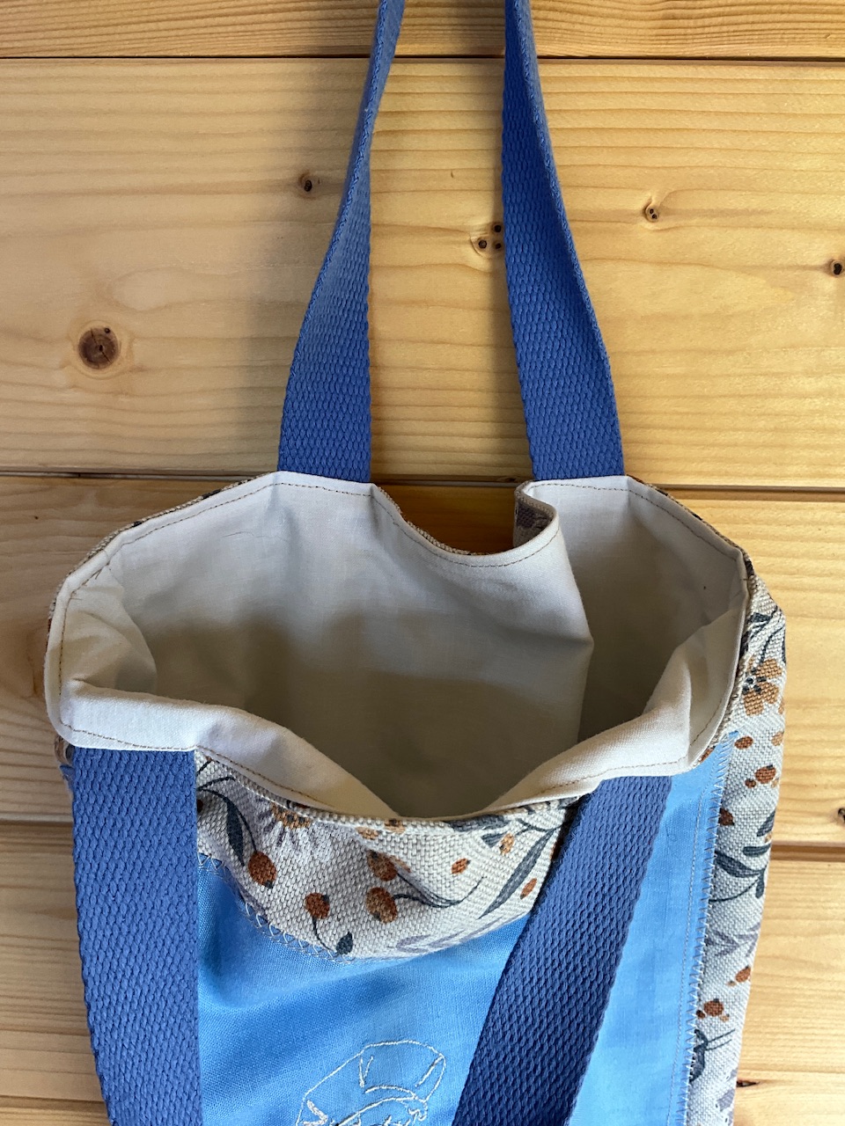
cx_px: 422
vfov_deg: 61.7
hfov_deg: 48.2
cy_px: 563
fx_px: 944
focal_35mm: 29
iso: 50
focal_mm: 3
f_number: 1.8
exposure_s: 1/100
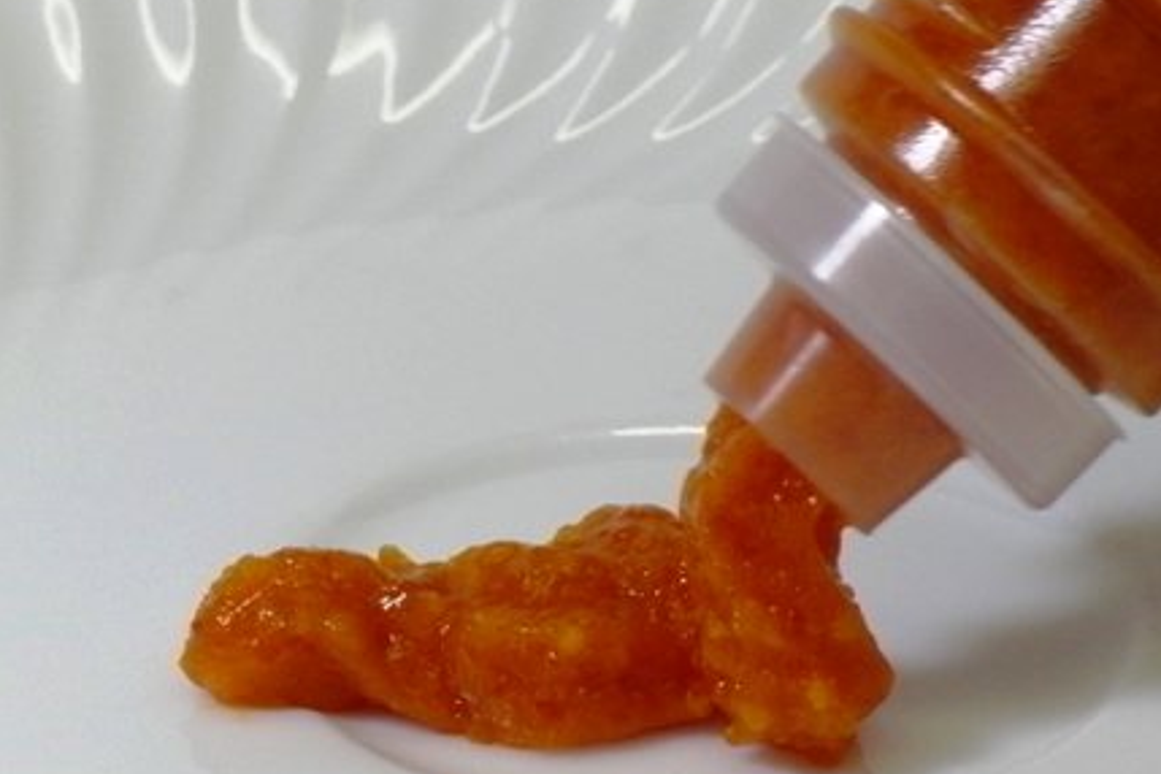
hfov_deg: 5.5
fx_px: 11996
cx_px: 471
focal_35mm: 372
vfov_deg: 3.7
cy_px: 436
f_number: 16.1
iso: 400
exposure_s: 1/15
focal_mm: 43
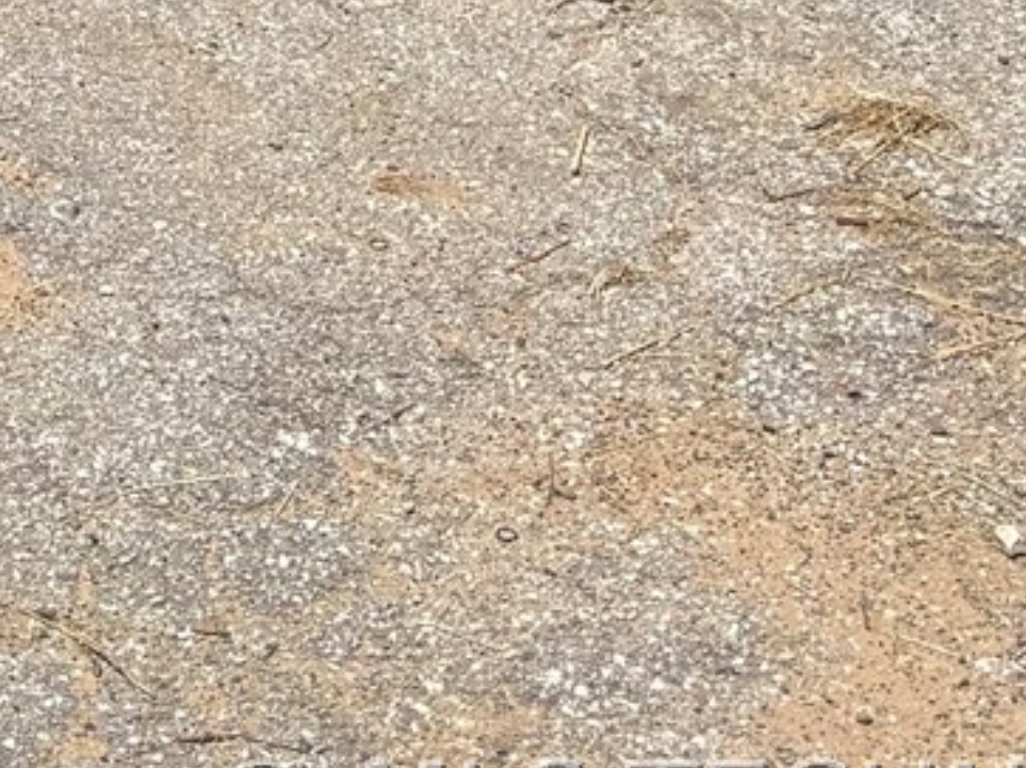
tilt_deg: -7.5
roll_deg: -0.5
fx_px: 3763
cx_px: -678
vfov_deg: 10.0
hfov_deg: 14.1
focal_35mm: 127
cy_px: -1135
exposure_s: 1/3145
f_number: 1.78
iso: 80
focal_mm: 6.76
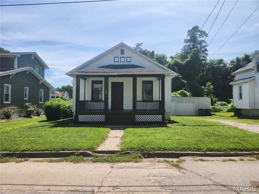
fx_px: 172
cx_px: 130
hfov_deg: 73.9
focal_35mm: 23
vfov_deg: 58.9
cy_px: 97
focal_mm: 5.4
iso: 20
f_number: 1.8
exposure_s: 1/1957
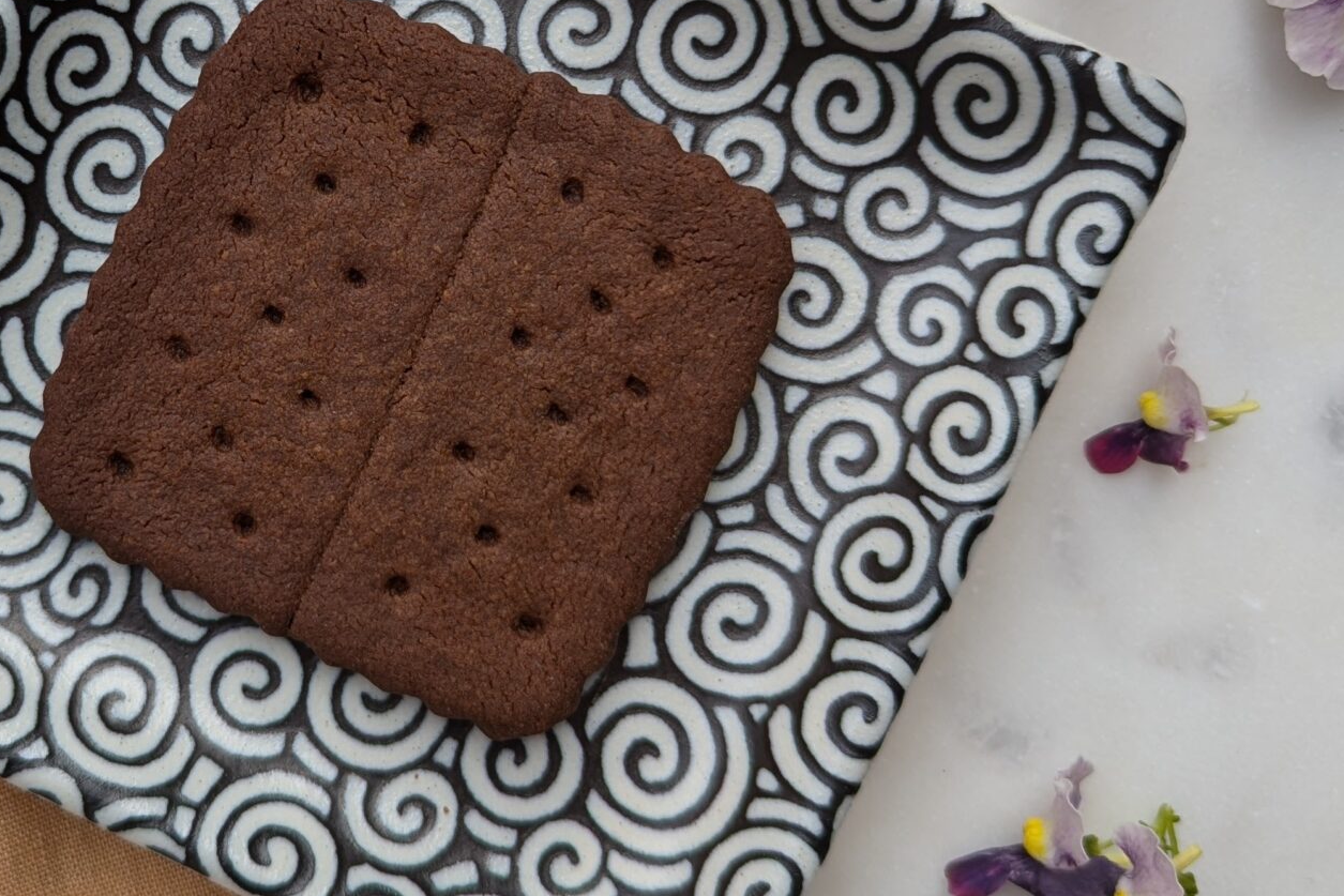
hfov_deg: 37.6
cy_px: 232
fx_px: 1904
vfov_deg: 26.2
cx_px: 284
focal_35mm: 51
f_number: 1.85
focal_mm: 6.81
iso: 51
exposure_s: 1/590
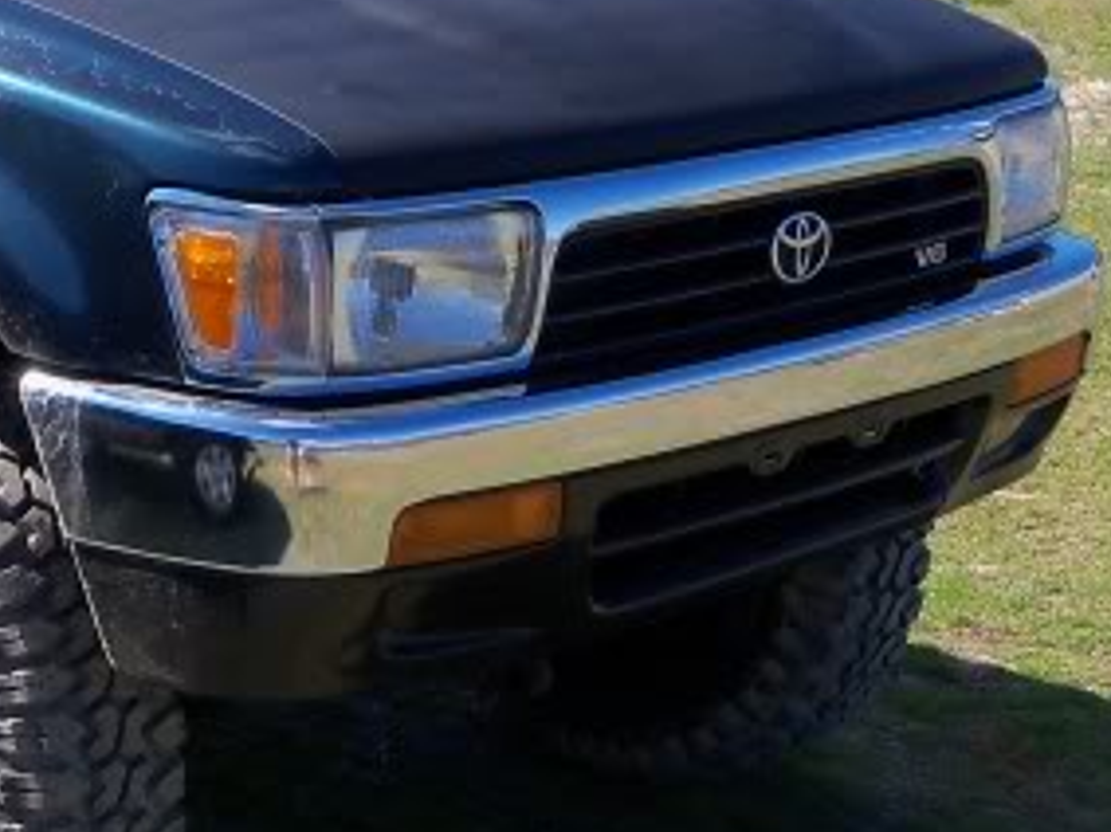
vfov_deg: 14.8
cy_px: 173
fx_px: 3176
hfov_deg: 19.2
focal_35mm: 99
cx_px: -35
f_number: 3.5
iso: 80
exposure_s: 1/500
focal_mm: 6.2
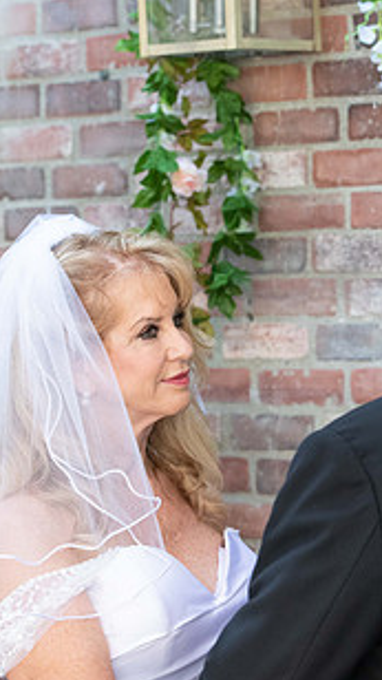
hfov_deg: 7.4
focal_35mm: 162
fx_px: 2920
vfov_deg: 13.3
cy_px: 405
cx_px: 426
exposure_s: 1/800
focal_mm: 82
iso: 1250
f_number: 5
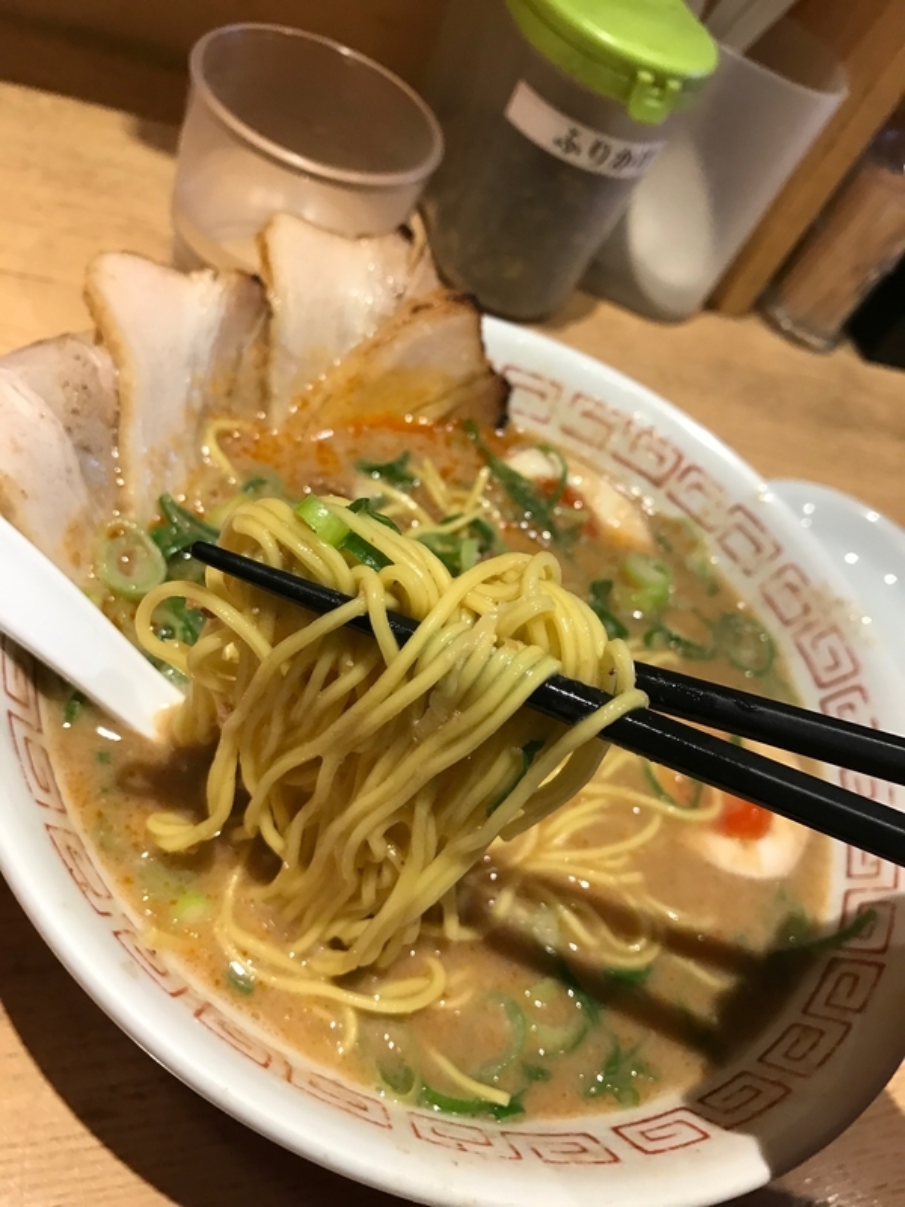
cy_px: 604
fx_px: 976
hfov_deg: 49.7
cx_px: 452
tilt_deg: -48.0
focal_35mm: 28
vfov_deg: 63.4
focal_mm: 3.99
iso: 40
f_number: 1.8
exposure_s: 1/30
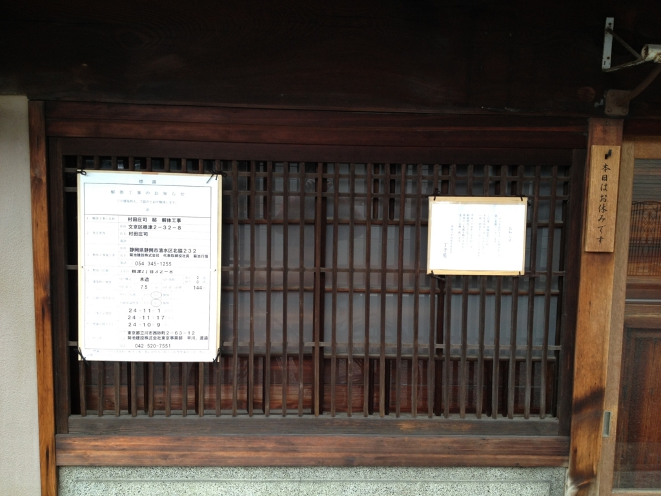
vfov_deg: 40.7
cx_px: 330
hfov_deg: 52.6
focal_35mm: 35
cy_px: 248
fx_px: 668
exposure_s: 1/60
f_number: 2.4
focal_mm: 4.28
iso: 64
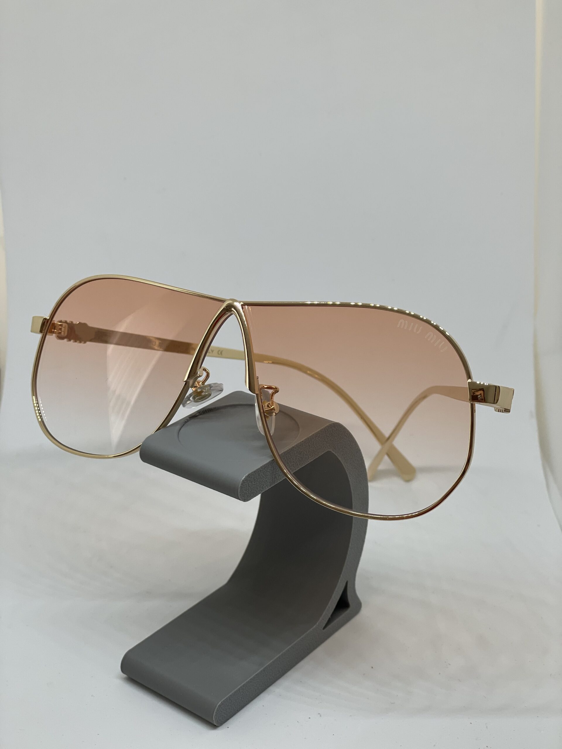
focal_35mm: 52
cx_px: 281
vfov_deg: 36.8
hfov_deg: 28.0
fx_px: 1126
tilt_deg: -22.0
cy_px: 374
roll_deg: +0.3
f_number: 2
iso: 50
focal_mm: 6
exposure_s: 1/122
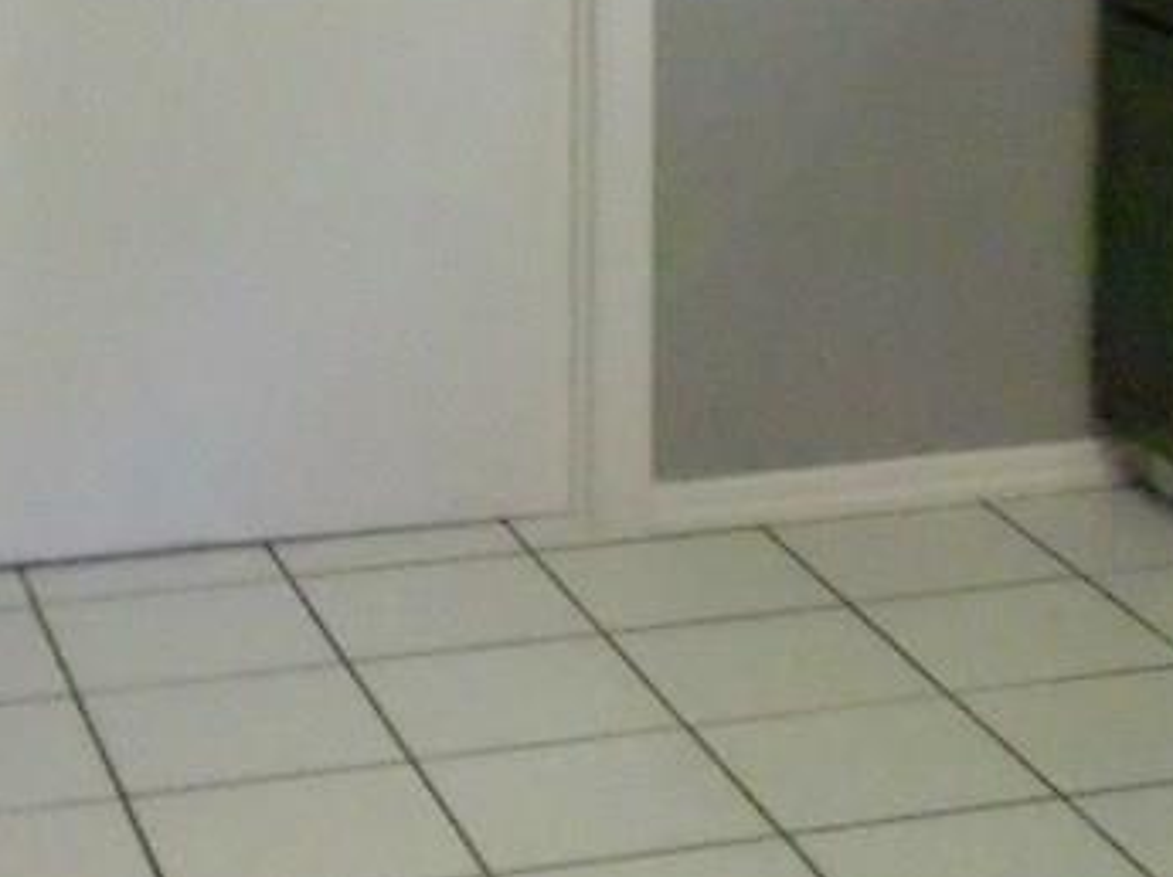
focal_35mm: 104
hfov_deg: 18.9
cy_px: -214
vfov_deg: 13.7
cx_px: 731
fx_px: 3520
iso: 1250
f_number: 3.1
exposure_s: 1/60
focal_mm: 6.3
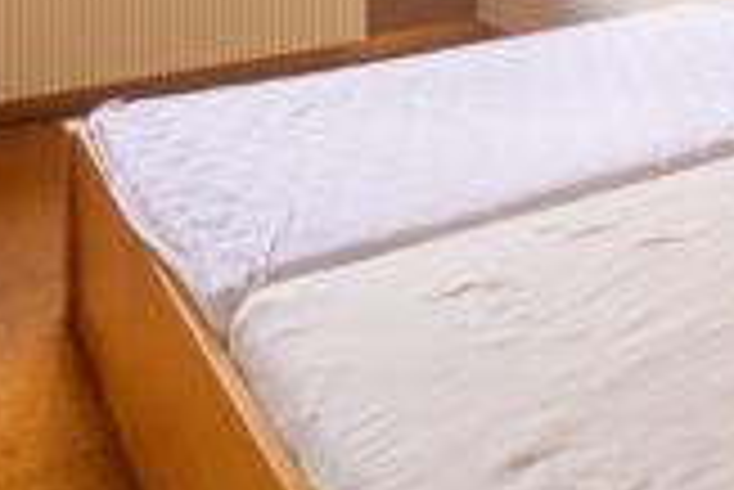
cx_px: 450
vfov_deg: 24.8
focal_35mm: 46
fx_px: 949
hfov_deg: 42.0
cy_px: -166
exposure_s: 1/80
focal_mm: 15.5
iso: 200
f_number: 9
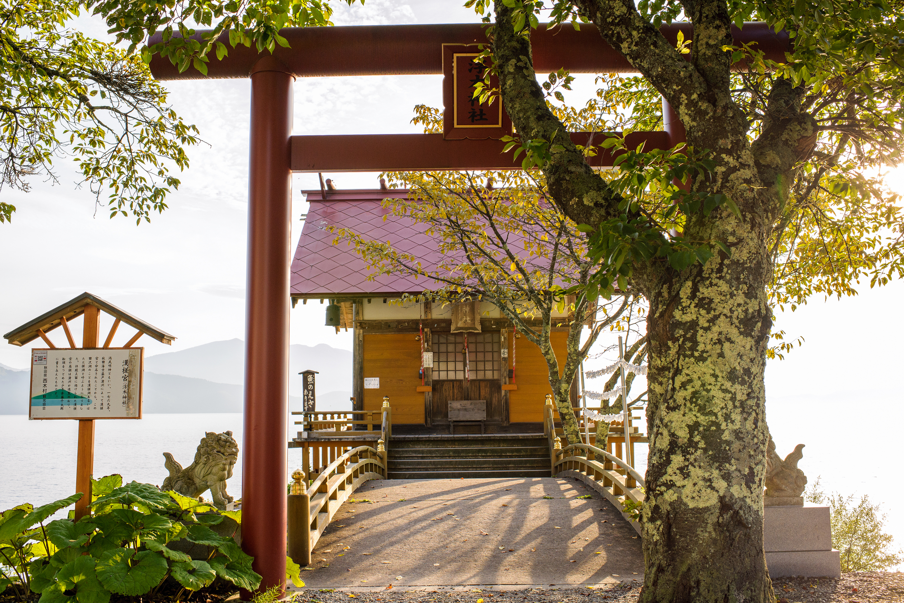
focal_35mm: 35
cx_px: 452
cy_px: 302
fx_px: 879
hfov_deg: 54.4
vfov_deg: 37.8
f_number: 6.3
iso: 400
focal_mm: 35
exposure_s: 1/400
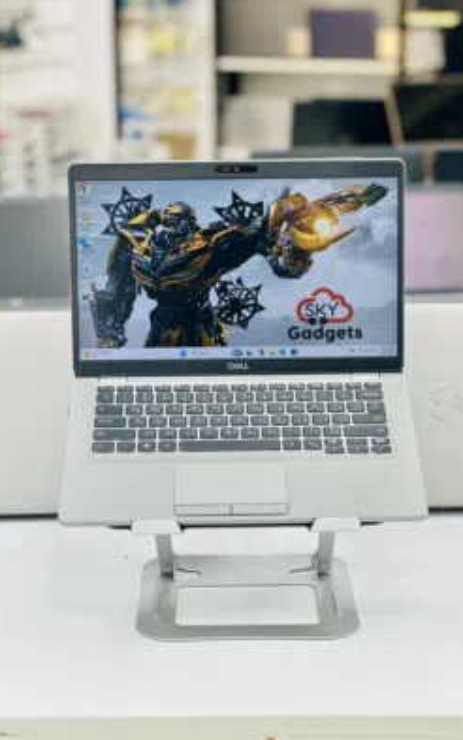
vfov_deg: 24.9
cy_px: 367
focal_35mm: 83
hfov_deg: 15.7
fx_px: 1674
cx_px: 260
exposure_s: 1/100
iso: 50
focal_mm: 9
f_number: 2.8
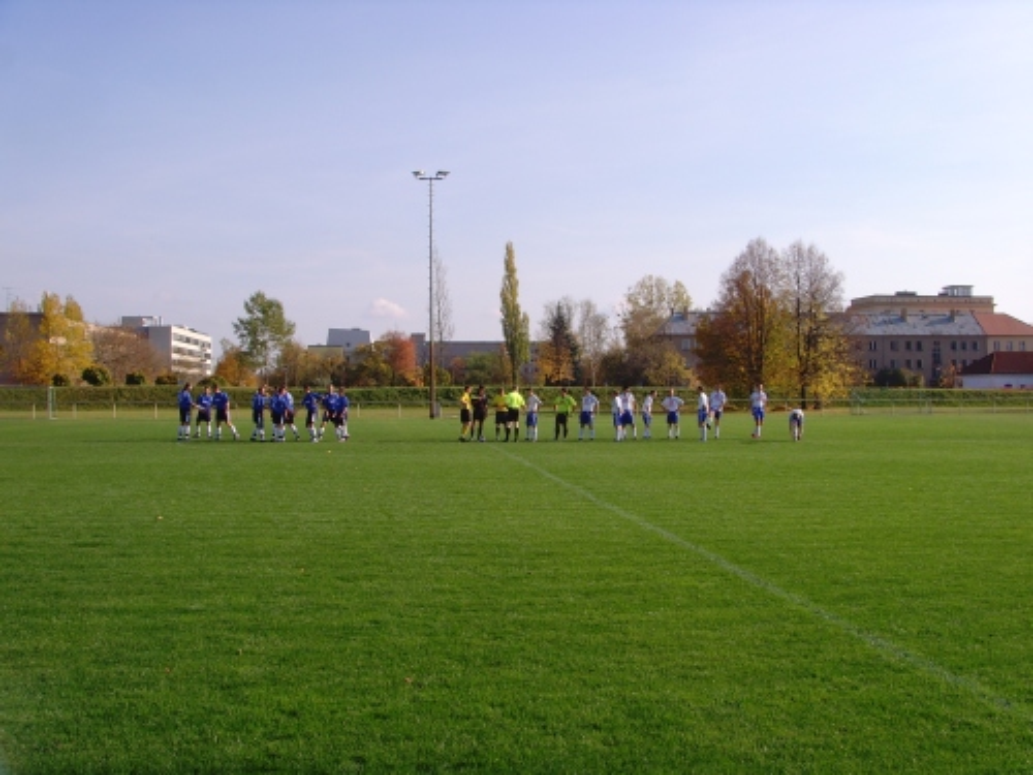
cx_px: 516
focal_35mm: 39
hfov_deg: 47.9
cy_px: 388
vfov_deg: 36.8
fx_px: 1164
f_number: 6.3
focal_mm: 6.6
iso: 80
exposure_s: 1/250
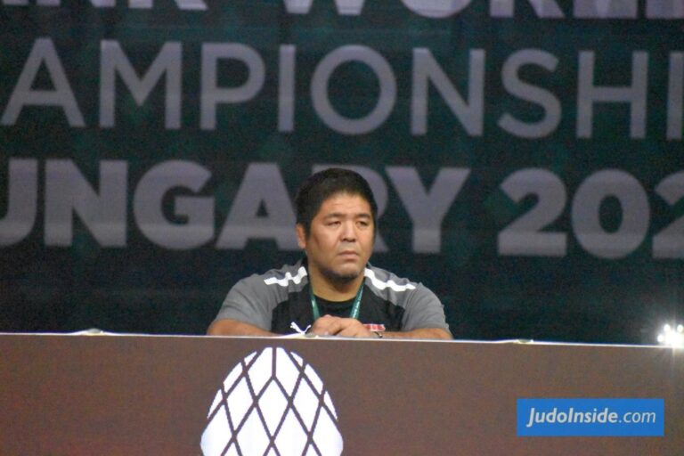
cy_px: 228
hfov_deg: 4.6
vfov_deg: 3.1
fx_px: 8549
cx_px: 342
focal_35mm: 450
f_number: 7.1
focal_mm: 300
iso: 25600
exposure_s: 1/640
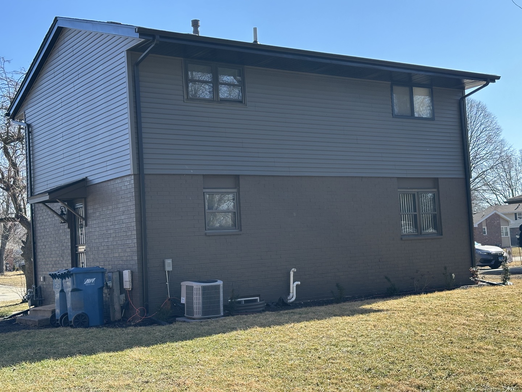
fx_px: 724
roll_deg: +3.0
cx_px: 261
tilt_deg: +4.0
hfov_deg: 39.7
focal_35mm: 48
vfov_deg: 30.3
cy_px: 196
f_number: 1.78
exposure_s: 1/1133
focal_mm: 6.86
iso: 64
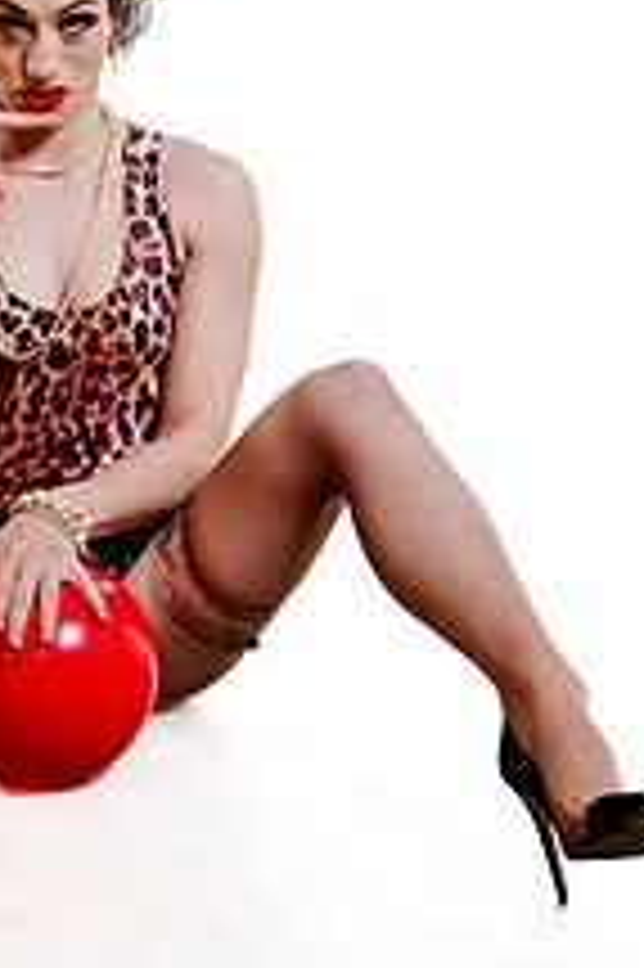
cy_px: 297
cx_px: 52
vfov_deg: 17.7
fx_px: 3091
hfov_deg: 11.8
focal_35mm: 115
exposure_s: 1/160
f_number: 6.3
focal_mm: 55
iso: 2000
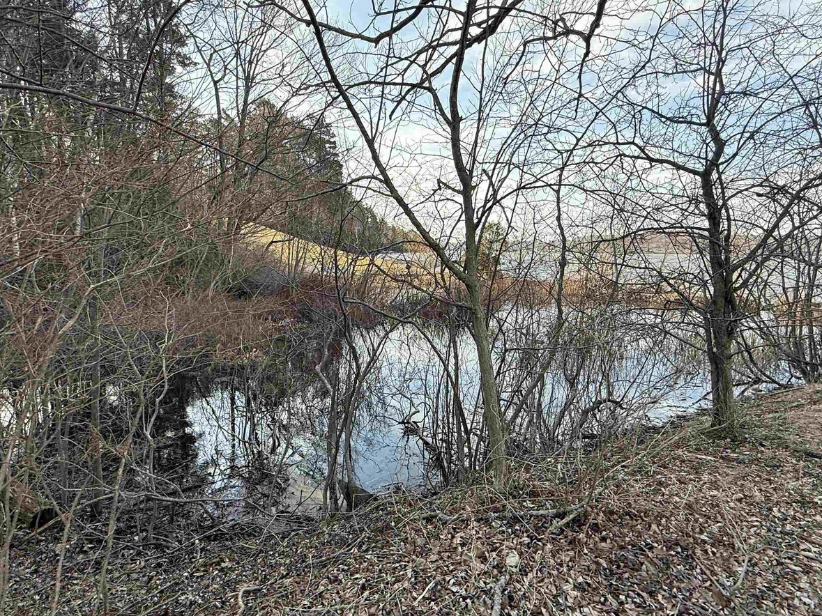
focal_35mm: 19
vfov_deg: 68.7
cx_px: 392
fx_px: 451
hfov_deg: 84.6
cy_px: 319
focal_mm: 2.22
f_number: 2.2
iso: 50
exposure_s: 1/285
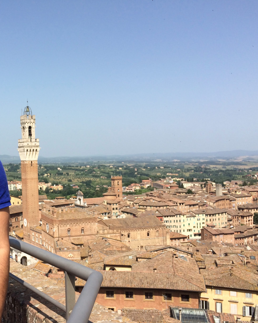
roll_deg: +0.9
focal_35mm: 38
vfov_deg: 47.9
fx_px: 363
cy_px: 162
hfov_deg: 37.5
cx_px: 45
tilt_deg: -1.2
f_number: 2.2
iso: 32
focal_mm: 4.15
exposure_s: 1/2053
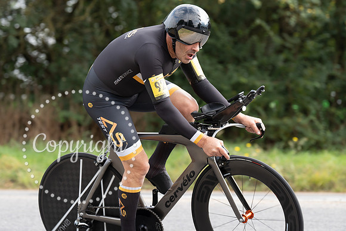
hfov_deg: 12.2
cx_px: 133
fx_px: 1612
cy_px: 89
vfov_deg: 8.2
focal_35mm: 168
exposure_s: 1/1000
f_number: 4
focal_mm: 136
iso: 640
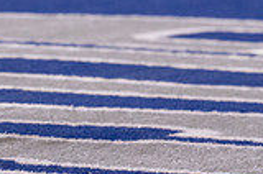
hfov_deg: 2.4
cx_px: -57
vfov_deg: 1.6
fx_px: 6365
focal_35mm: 873
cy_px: -61
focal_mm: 160
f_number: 2.8
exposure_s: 1/1000
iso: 2500
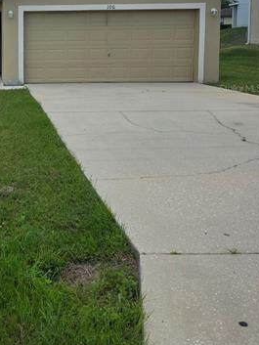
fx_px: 499
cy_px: 88
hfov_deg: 27.0
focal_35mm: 50
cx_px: -18
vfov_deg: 37.3
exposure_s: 1/5778
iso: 80
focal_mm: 6.3
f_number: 1.7
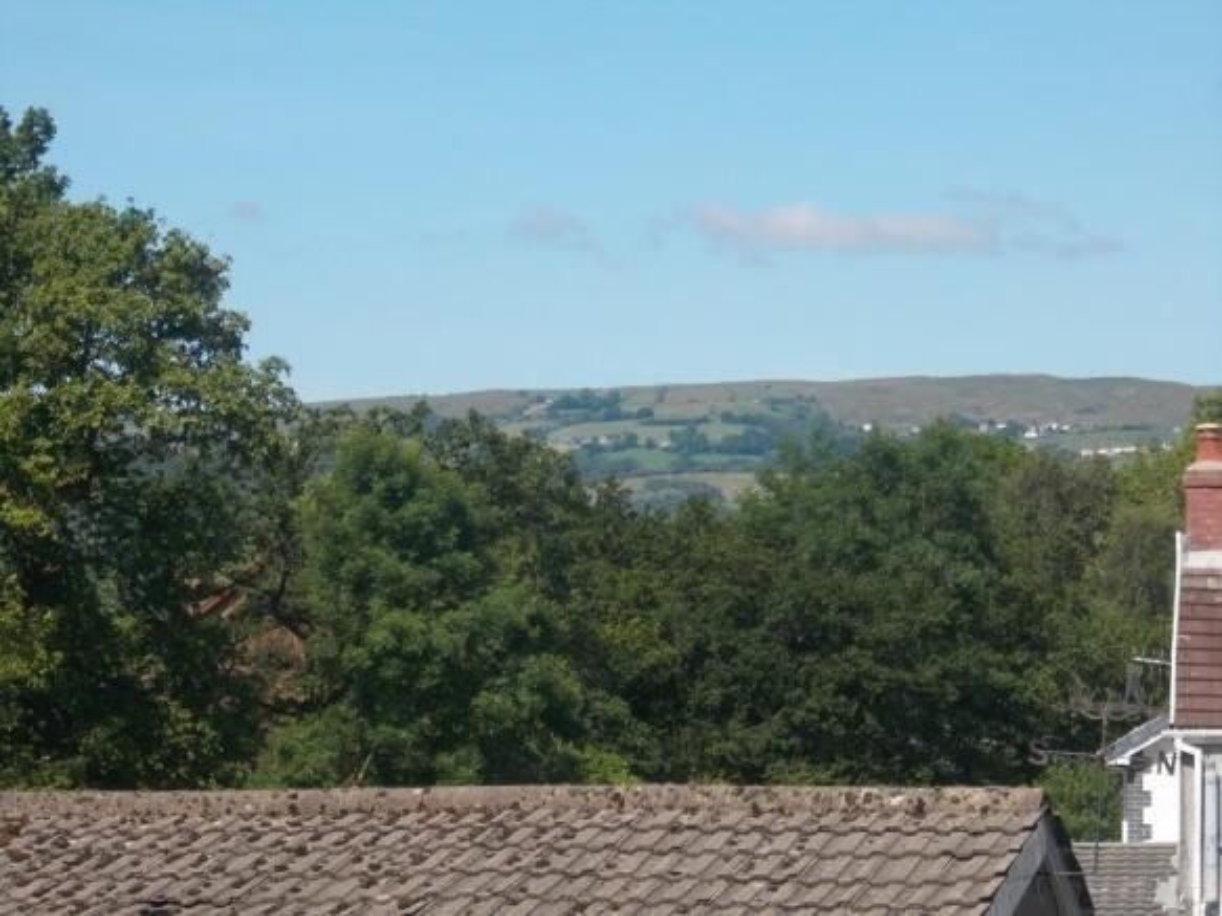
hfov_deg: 15.2
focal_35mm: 130
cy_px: 458
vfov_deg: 11.4
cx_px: 611
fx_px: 4588
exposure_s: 1/200
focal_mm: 23
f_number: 6.5
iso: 80
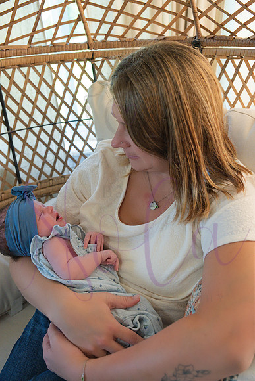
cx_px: 128
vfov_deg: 55.1
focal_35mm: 34
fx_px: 366
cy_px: 190
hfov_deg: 38.4
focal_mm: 34.5
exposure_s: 1/320
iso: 1600
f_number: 4.5
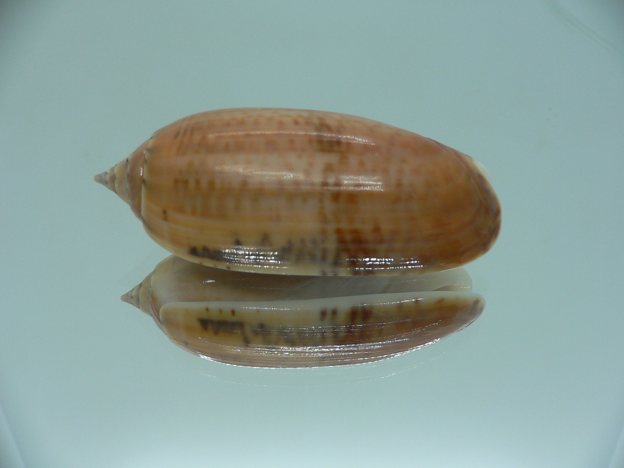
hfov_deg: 52.6
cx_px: 312
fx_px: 631
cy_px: 234
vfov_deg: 40.7
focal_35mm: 35
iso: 80
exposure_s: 1/60
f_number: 2.8
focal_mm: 4.6
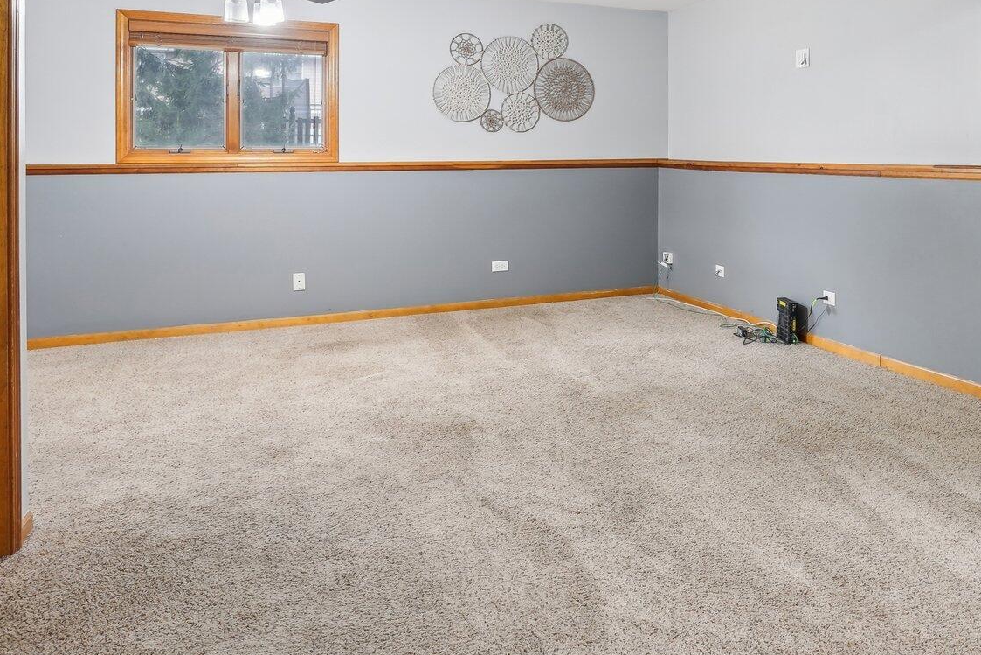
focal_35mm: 31
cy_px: 143
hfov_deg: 55.4
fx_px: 845
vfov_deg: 40.8
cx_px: 805
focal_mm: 17
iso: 400
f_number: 6.3
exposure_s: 1/5
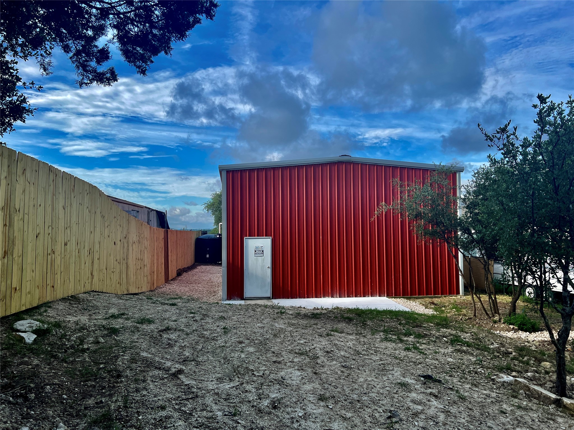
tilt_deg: +2.6
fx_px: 431
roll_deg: +0.8
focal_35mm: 26
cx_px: 287
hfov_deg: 67.3
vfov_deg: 53.1
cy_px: 215
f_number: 1.5
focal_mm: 5.7
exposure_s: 1/3165
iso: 50
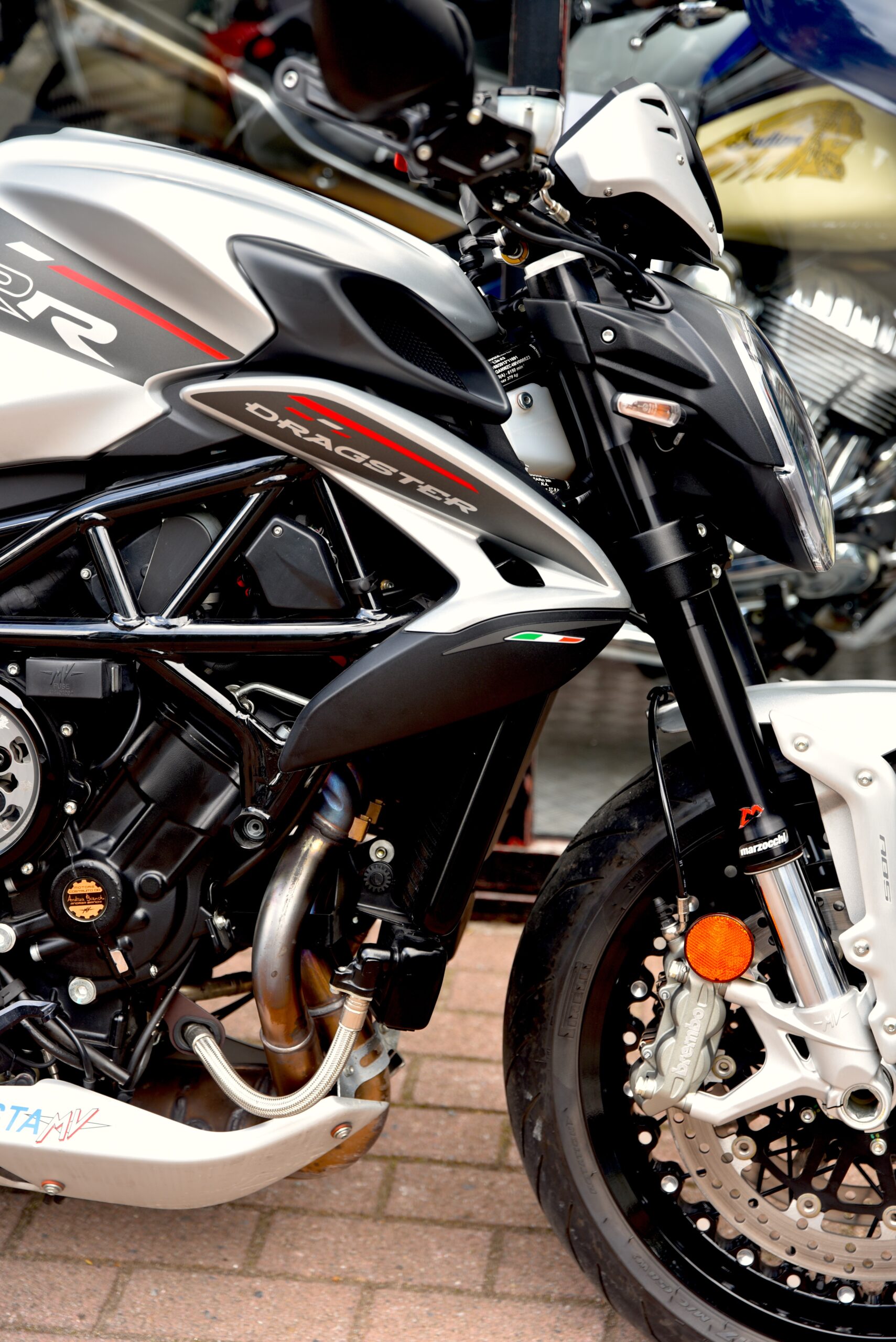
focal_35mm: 70
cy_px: 671
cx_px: 448
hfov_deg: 19.5
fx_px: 2611
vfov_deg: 28.8
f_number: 4
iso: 100
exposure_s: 1/60
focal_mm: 70
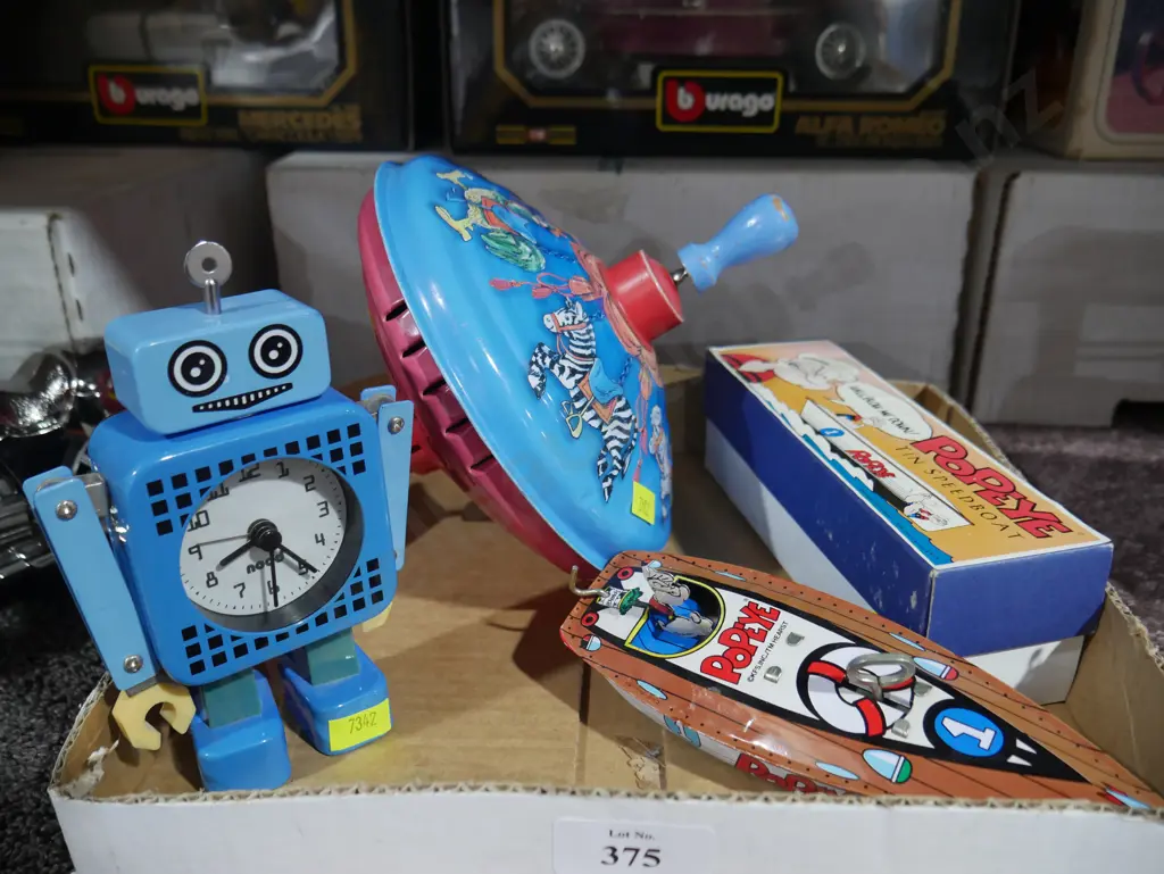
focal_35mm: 28
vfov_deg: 49.8
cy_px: 437
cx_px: 582
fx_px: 942
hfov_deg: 63.4
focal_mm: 14
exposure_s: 1/60
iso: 800
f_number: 3.5
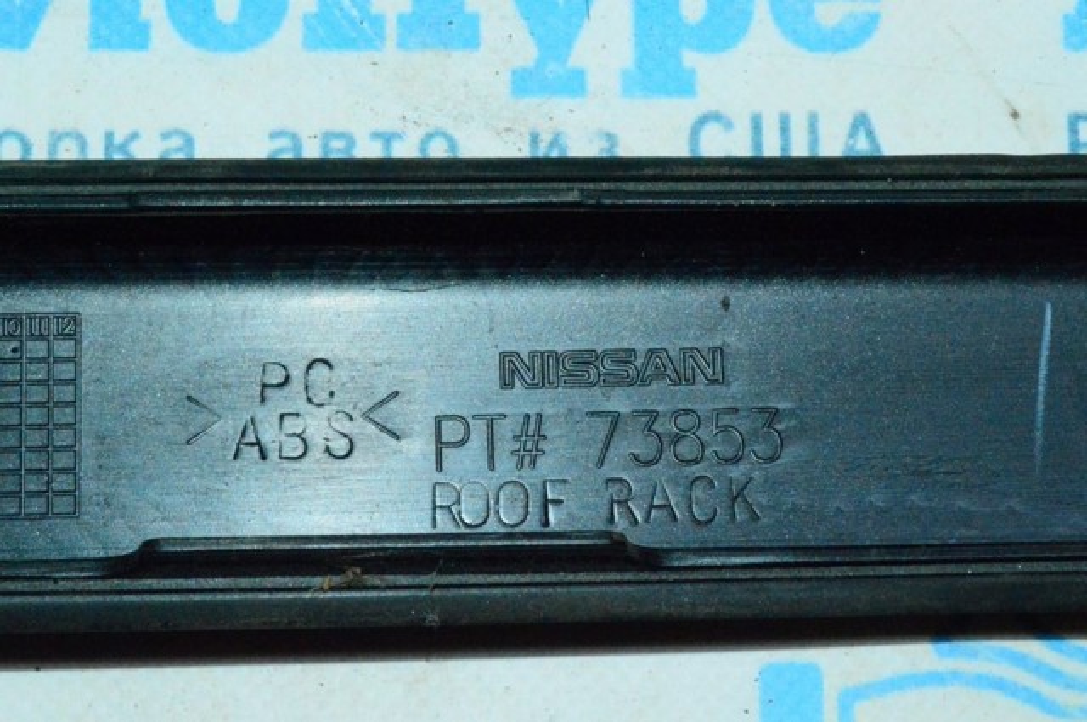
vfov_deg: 16.5
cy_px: 361
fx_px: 2488
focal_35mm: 82
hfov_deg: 24.6
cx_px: 544
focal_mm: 55
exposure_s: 1/100
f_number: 36
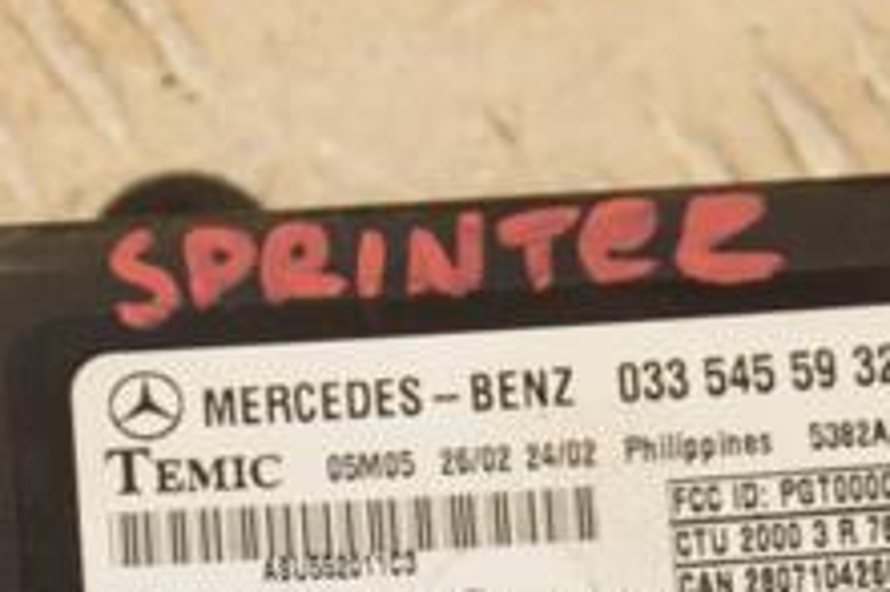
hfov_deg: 6.8
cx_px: 403
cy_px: 749
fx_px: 7543
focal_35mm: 305
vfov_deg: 4.5
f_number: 7.1
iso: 800
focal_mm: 75
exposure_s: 1/200
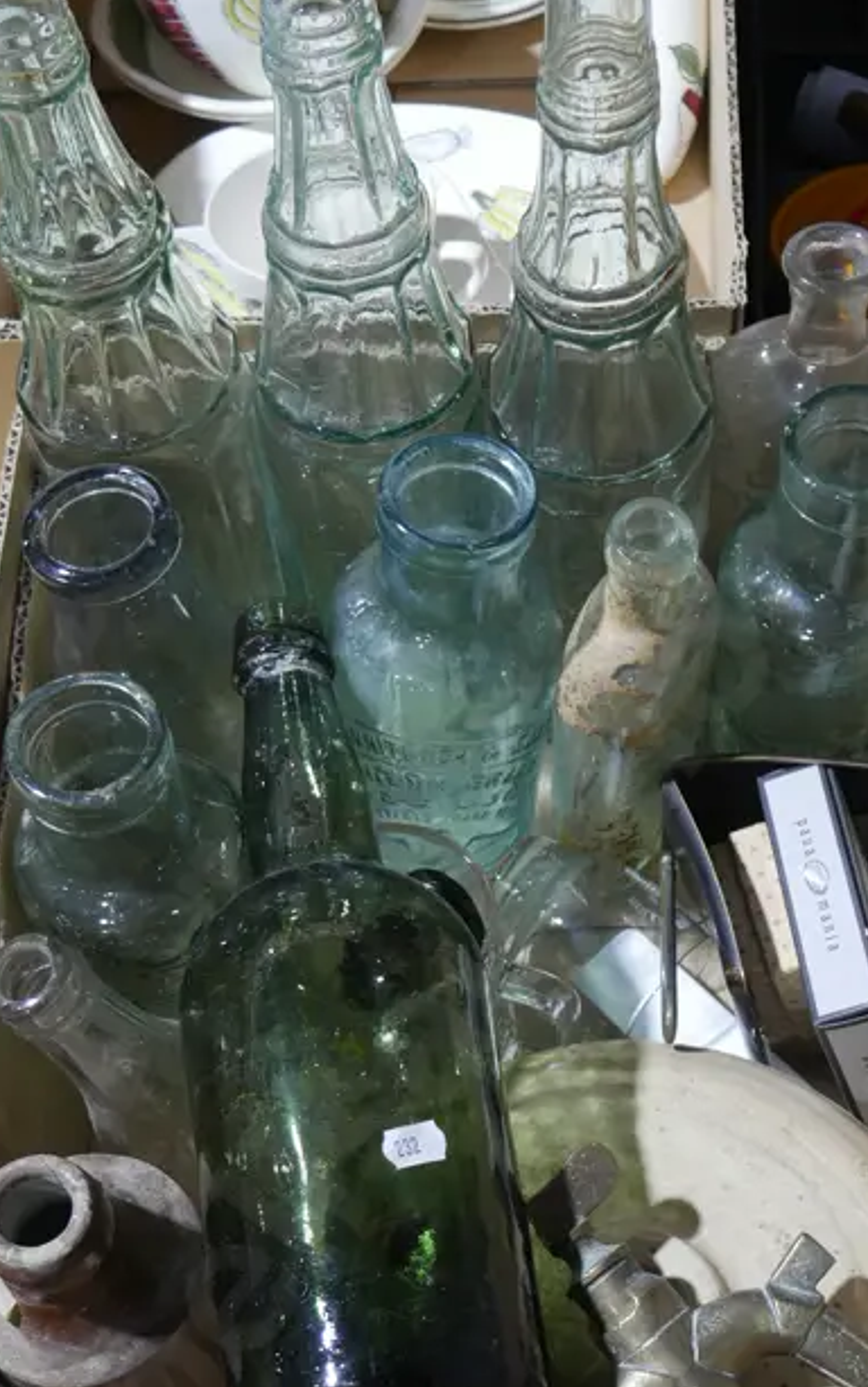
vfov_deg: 37.7
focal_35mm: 53
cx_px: 509
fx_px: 2005
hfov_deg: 24.4
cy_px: 935
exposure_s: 1/60
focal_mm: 15
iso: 500
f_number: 3.6
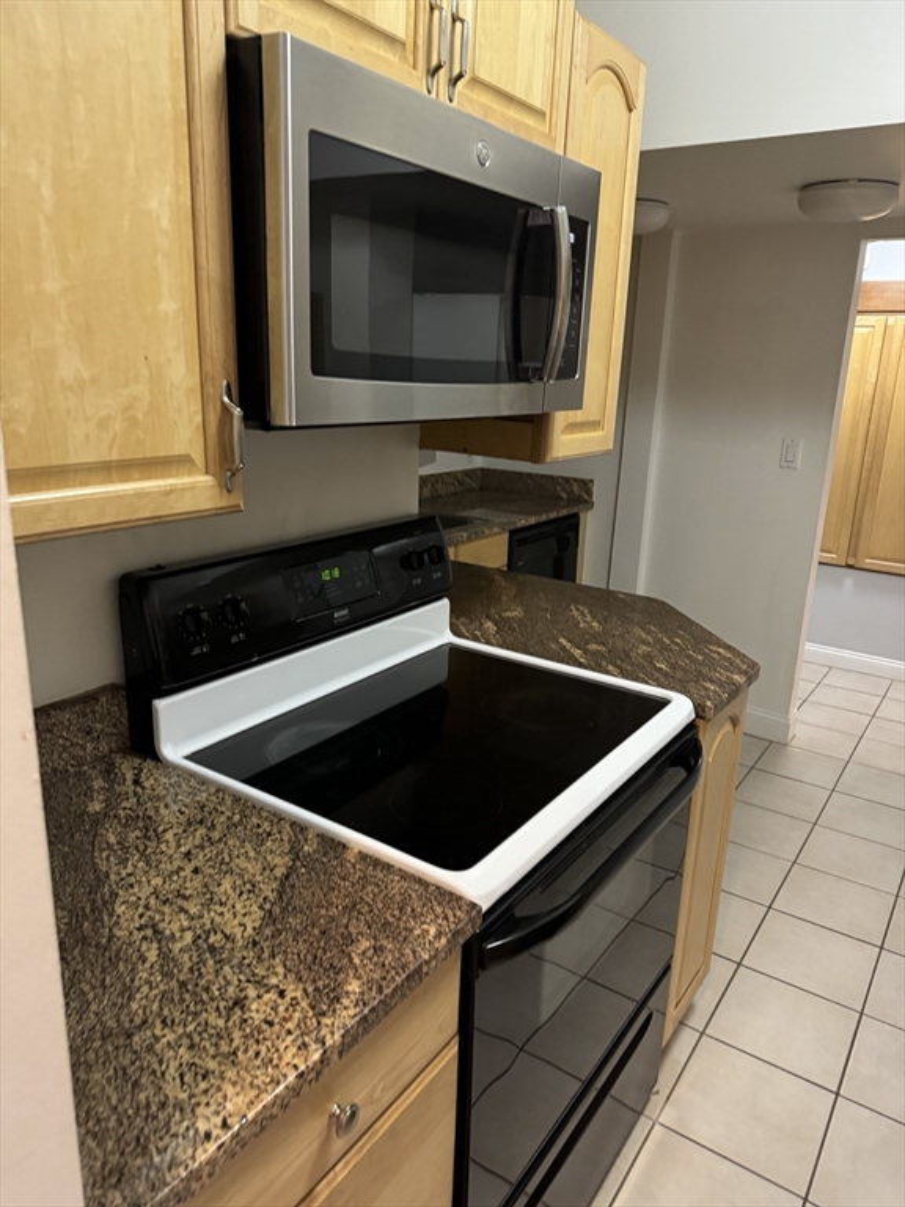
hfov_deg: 56.8
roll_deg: -2.3
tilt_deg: -16.7
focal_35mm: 24
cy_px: 604
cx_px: 452
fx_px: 837
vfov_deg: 71.6
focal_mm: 6.76
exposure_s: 1/40
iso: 640
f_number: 1.78
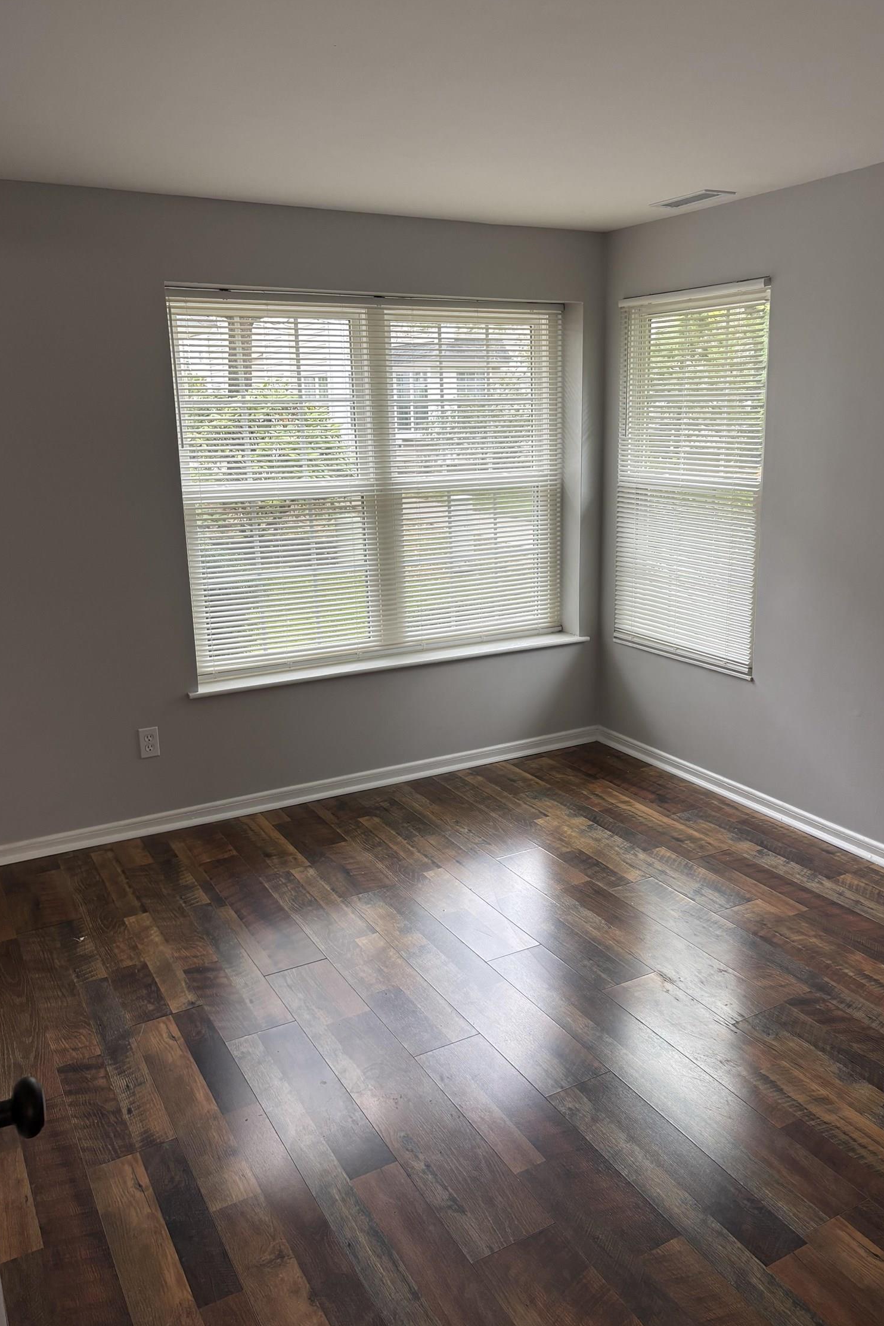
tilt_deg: -13.4
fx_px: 1031
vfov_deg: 65.5
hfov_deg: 46.3
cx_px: 489
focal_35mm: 28
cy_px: 663
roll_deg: +0.6
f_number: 1.6
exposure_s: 1/120
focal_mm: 5.96
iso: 100
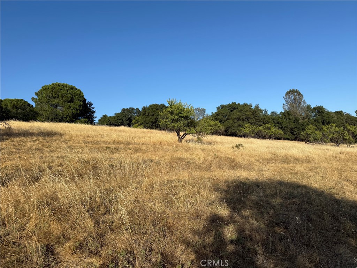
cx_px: 178
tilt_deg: +6.7
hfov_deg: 71.6
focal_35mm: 24
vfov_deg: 56.8
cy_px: 134
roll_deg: +3.0
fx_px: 248
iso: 80
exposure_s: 1/4405
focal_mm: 6.76
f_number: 1.78
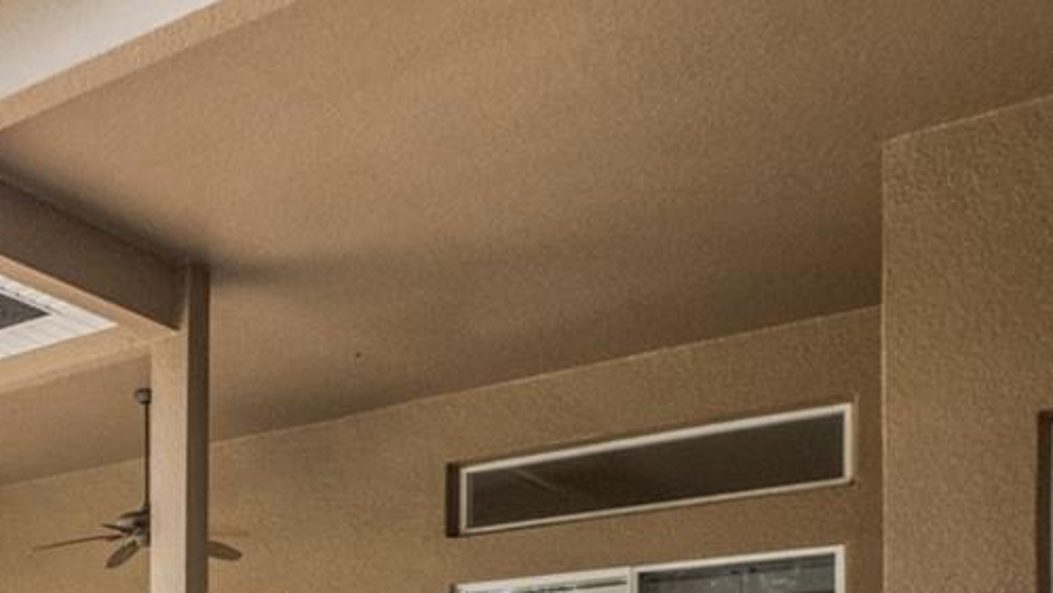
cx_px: -133
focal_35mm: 47
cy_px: 821
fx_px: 1313
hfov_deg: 36.3
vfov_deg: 22.2
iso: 1600
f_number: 10
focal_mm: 14
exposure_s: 1/640
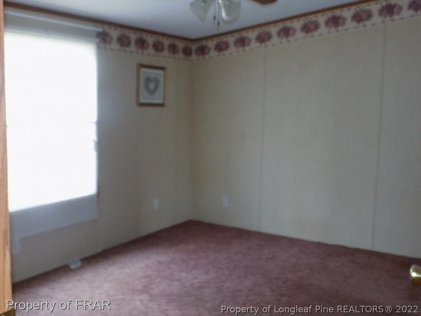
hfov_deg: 50.1
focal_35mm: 37
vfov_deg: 38.7
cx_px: 210
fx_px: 450
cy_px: 158
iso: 500
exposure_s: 1/30
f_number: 3.5
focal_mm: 6.6
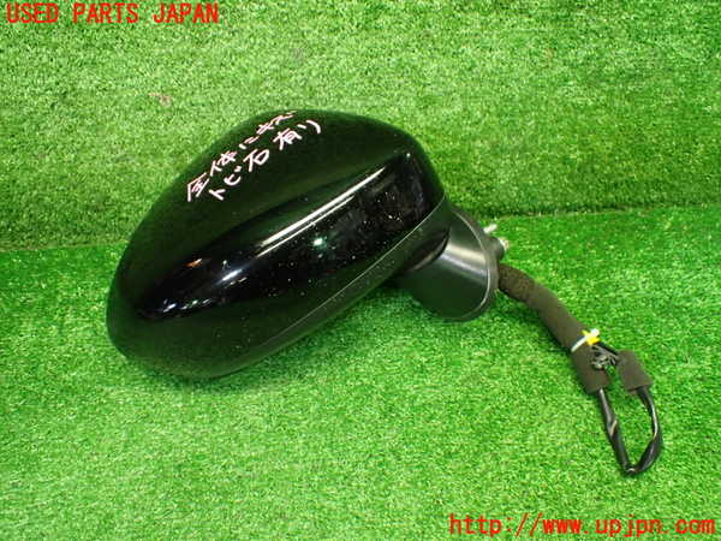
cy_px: 270
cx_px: 360
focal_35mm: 30
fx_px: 625
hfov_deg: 60.0
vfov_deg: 46.8
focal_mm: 5.4
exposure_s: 1/80
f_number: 2.3
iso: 800
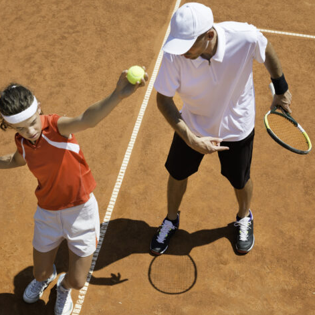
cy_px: 170
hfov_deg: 28.0
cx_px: 111
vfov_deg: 28.1
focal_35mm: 61
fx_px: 628
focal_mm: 44
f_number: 6.3
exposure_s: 1/1000
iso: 200
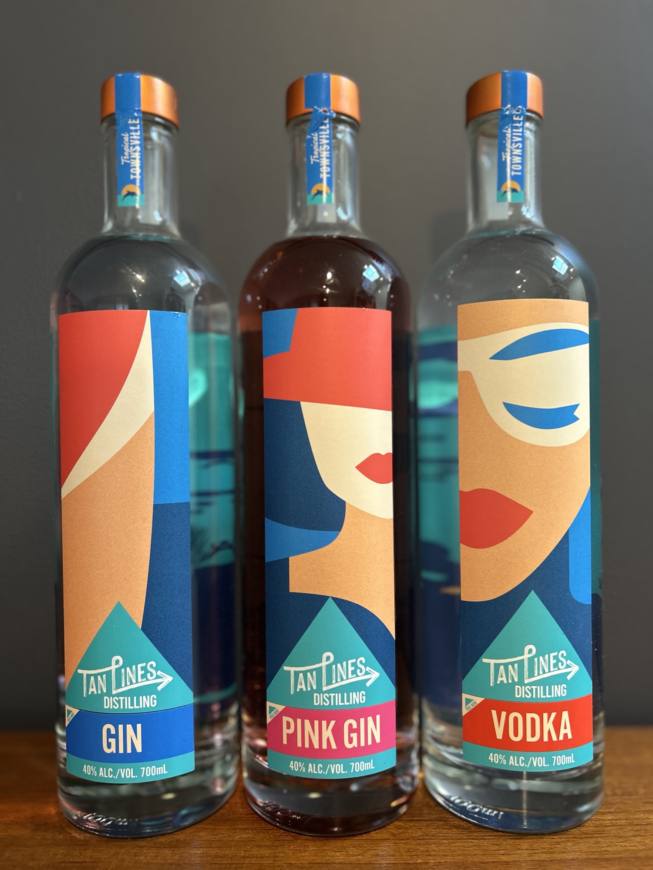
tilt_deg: -0.3
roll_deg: +0.4
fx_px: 654
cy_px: 435
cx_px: 326
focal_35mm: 26
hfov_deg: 53.1
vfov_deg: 67.3
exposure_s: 1/50
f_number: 1.5
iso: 200
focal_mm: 5.7
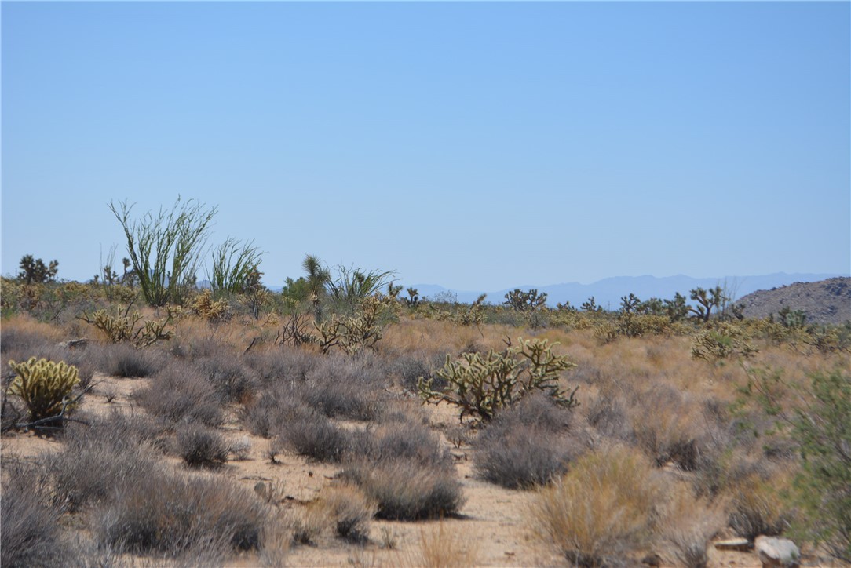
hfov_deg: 24.6
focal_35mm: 82
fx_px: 1951
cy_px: 284
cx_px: 426
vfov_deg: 16.6
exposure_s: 1/2000
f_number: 7.1
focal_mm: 55
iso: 400
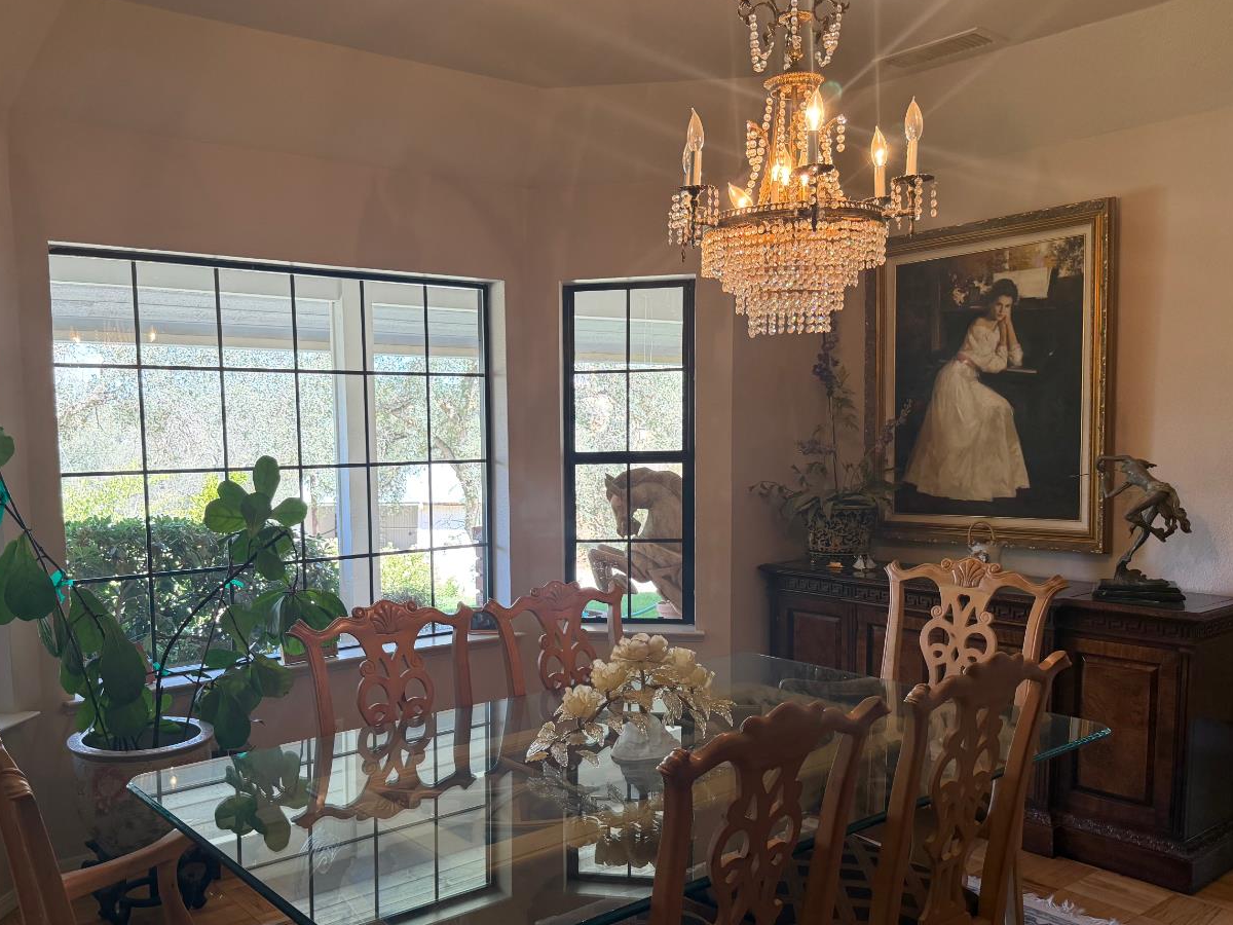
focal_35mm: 30
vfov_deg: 46.6
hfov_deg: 59.5
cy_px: 533
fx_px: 1069
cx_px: 495
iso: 200
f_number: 1.78
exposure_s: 1/120
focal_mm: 6.76
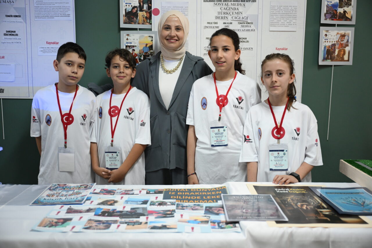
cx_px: 186
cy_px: 124
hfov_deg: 53.1
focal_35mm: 36
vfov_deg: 36.9
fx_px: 372
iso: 1600
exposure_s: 1/100
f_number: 2.8
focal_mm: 36
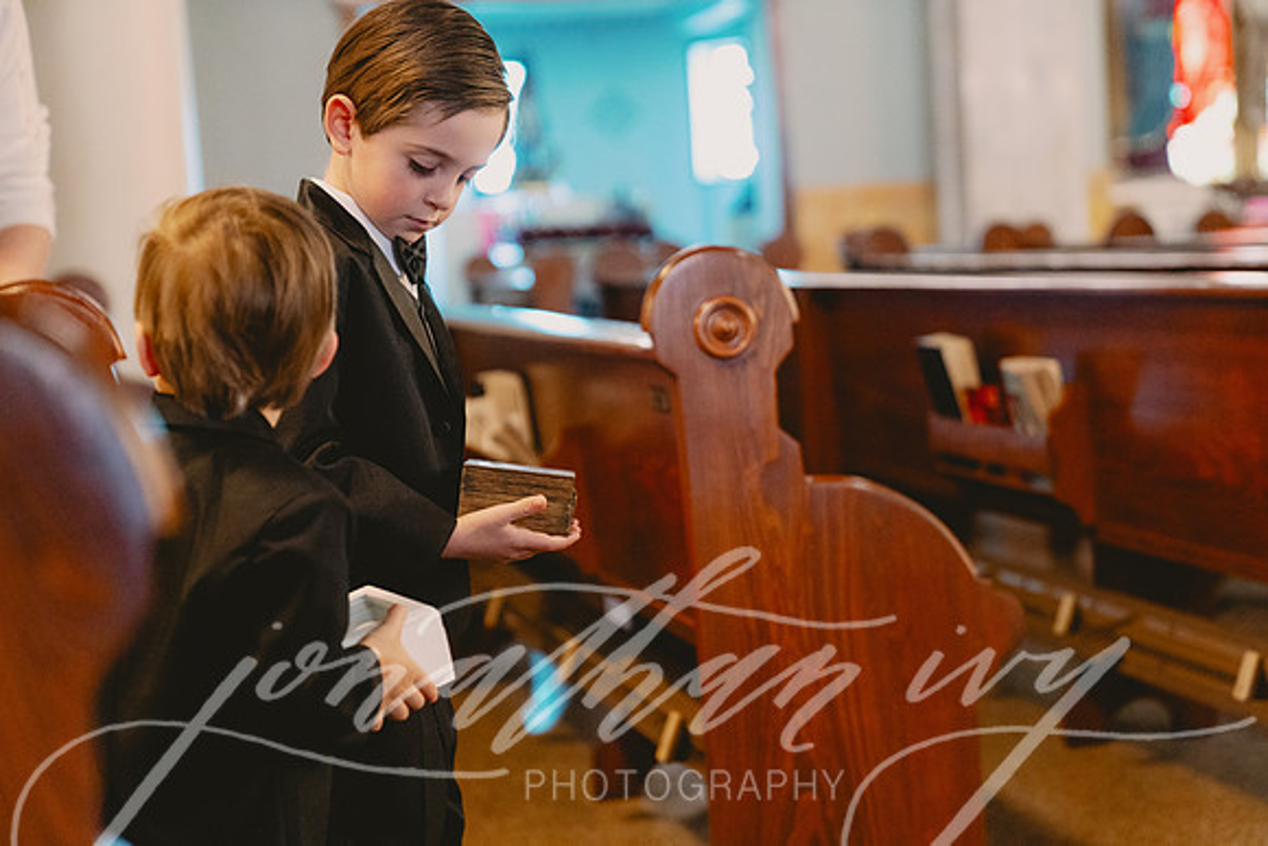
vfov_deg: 19.5
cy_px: 423
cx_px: 634
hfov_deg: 28.8
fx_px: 2466
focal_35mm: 70
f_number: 2.8
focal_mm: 70
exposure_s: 1/125
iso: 4000
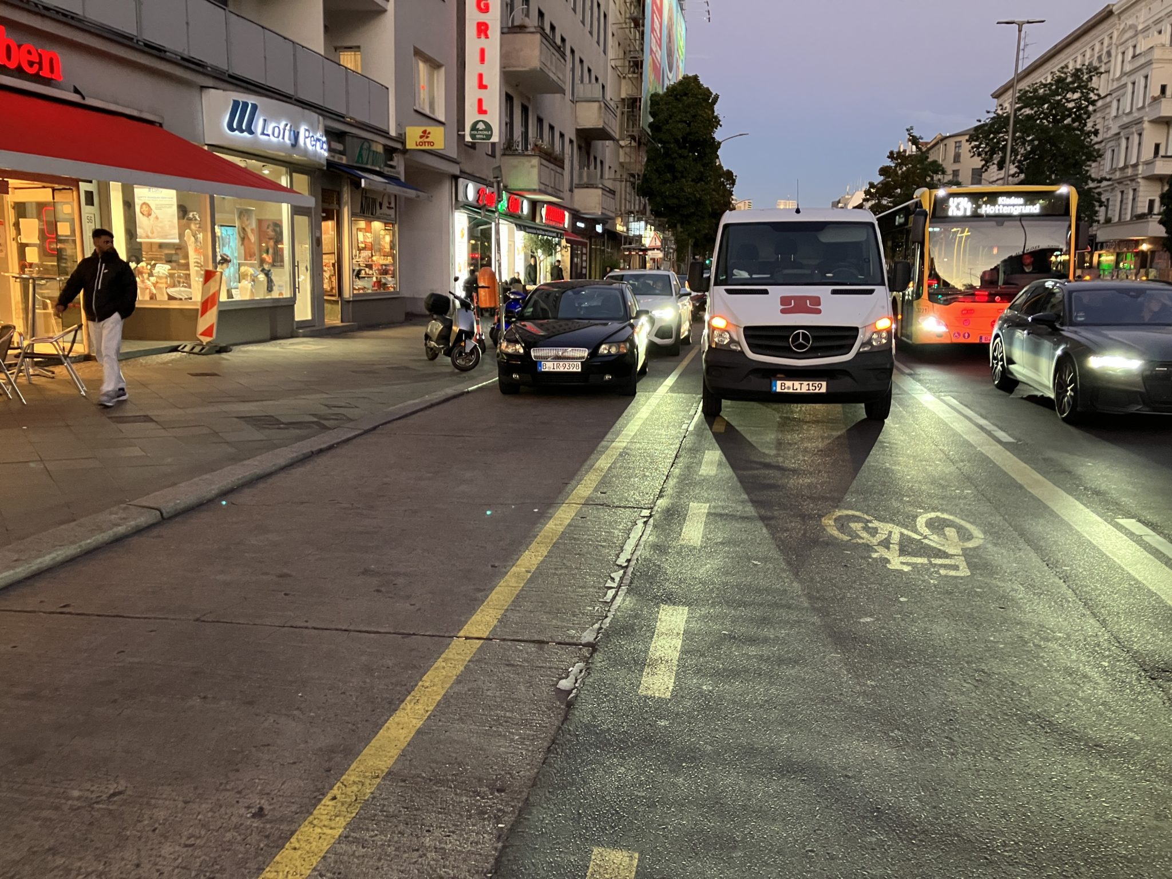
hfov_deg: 63.4
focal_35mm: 28
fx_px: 948
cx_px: 586
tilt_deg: -8.8
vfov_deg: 49.7
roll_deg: -0.5
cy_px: 440
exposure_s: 1/33
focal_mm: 3.99
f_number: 1.8
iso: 320
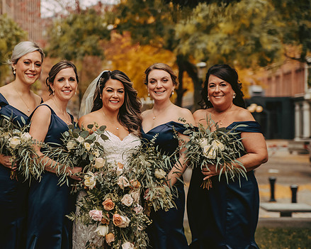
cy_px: 127
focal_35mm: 93
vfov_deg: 16.5
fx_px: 856
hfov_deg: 20.5
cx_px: 109
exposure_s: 1/1600
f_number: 3.2
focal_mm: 75
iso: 1250
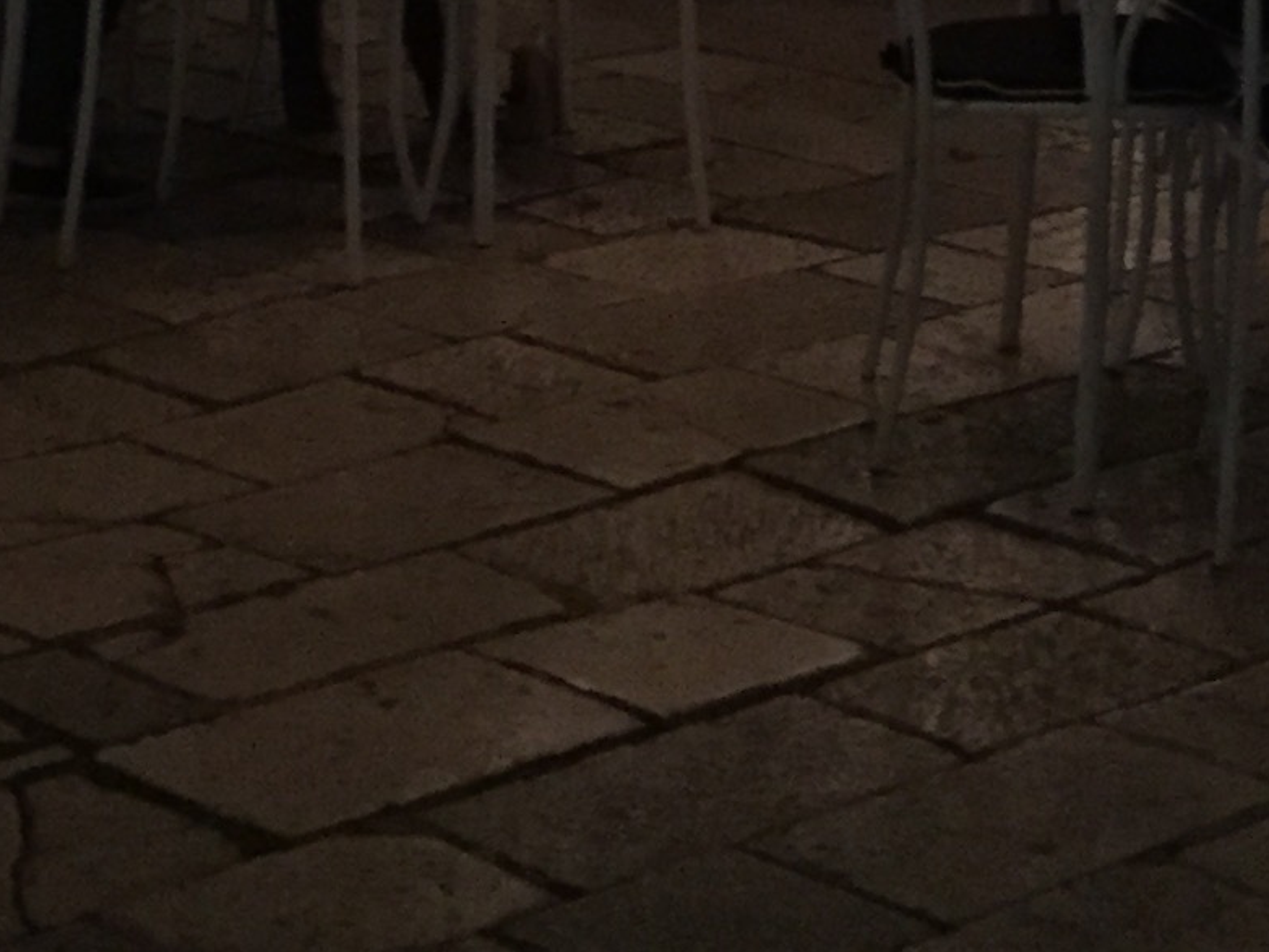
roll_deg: -0.9
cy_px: -976
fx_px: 4437
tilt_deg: +2.6
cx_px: 785
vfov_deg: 11.1
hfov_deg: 16.3
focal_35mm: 121
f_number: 2.2
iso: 320
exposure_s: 1/17
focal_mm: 4.15
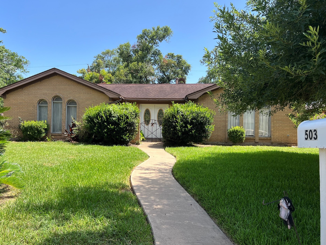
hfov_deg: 63.4
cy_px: 129
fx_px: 264
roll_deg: -0.9
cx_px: 152
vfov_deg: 49.7
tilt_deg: +0.3
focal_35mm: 28
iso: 50
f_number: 1.5
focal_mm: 5.7
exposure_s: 1/1621
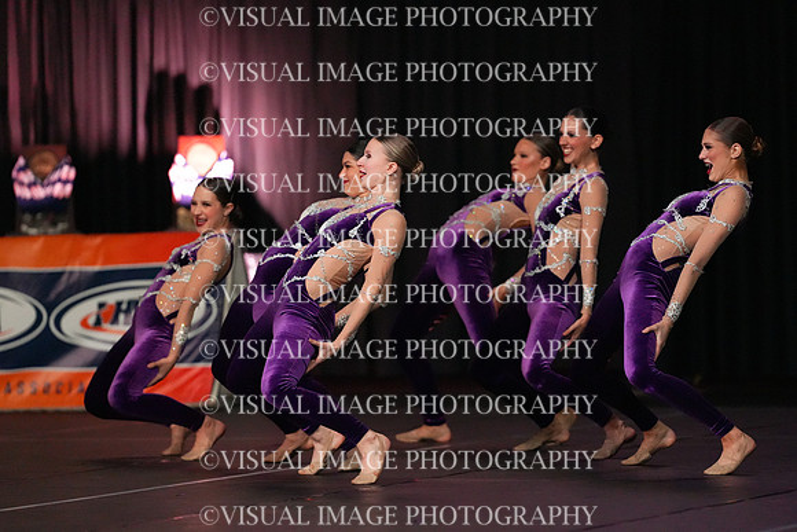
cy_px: 266
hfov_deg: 6.9
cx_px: 398
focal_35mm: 300
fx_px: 6643
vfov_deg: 4.6
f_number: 3.5
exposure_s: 1/1250
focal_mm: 300
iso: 16000
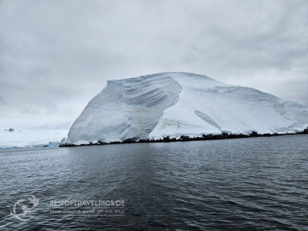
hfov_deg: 73.9
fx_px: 205
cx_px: 154
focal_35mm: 23
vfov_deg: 58.9
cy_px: 116
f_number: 1.8
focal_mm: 5.4
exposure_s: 1/5519
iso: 25
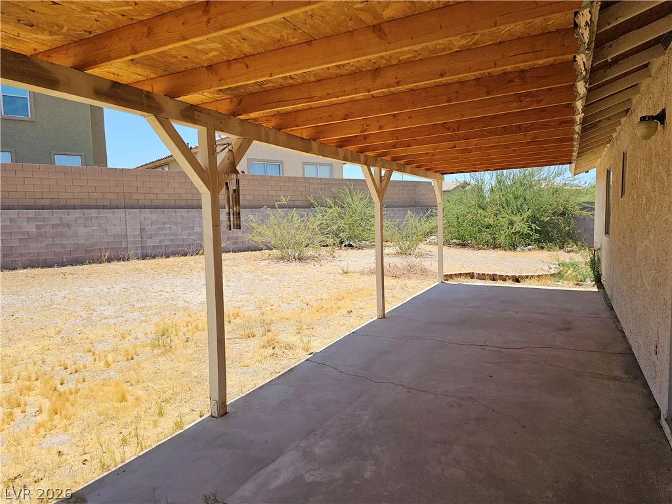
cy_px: 252
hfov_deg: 73.9
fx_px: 446
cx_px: 336
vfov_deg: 58.9
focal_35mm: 23
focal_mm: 6.3
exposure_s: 1/496
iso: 10
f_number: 1.7
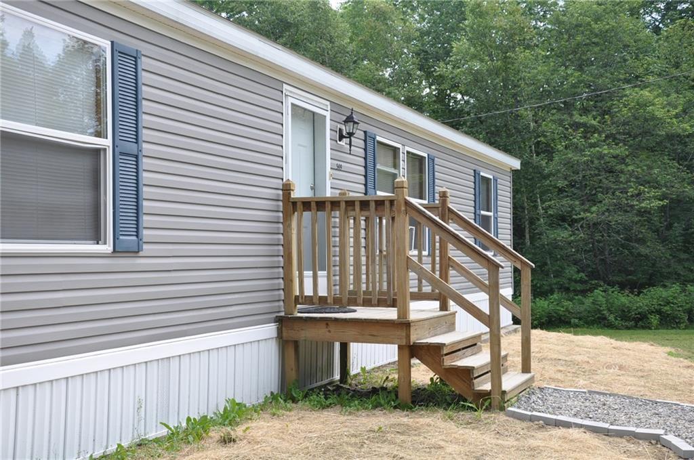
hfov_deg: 41.2
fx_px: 924
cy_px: 230
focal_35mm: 48
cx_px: 347
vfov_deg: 28.0
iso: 200
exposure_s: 1/200
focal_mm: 32
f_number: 7.1
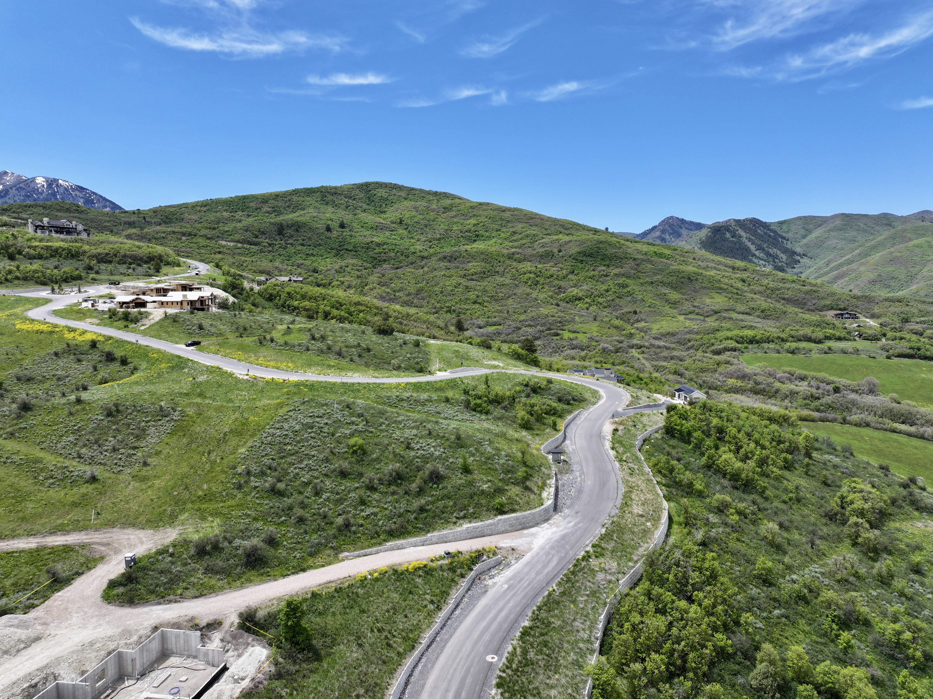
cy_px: 350
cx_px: 466
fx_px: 647
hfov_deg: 71.6
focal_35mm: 24
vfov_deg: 56.8
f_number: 2.8
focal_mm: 12.29
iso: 100
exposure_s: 1/1600
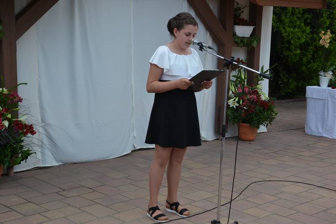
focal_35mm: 52
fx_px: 490
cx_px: 168
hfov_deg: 37.9
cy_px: 112
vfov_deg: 25.7
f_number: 5.6
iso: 160
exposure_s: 1/125
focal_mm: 35
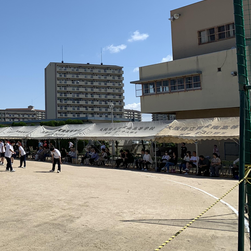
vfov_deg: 33.8
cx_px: -19
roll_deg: -3.1
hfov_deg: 30.7
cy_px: 90
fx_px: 410
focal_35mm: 50
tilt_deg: +8.3
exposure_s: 1/4098
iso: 25
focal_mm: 4.25
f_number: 1.8
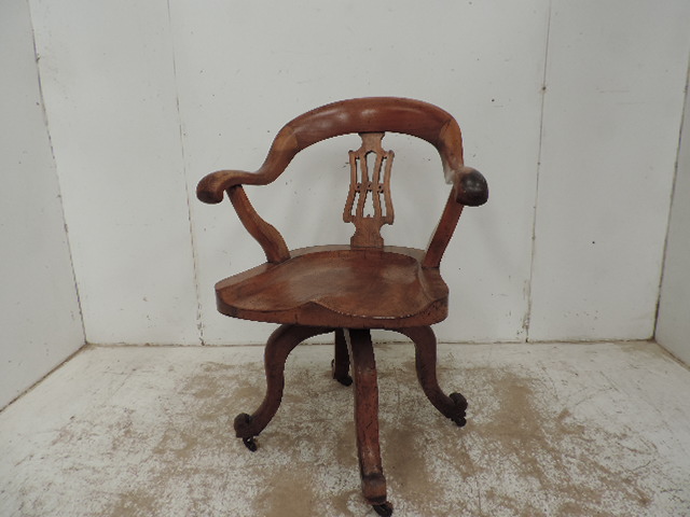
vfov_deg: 56.8
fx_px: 478
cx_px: 345
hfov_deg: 71.6
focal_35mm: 24
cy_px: 258
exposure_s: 1/30
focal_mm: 4.3
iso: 110
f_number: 3
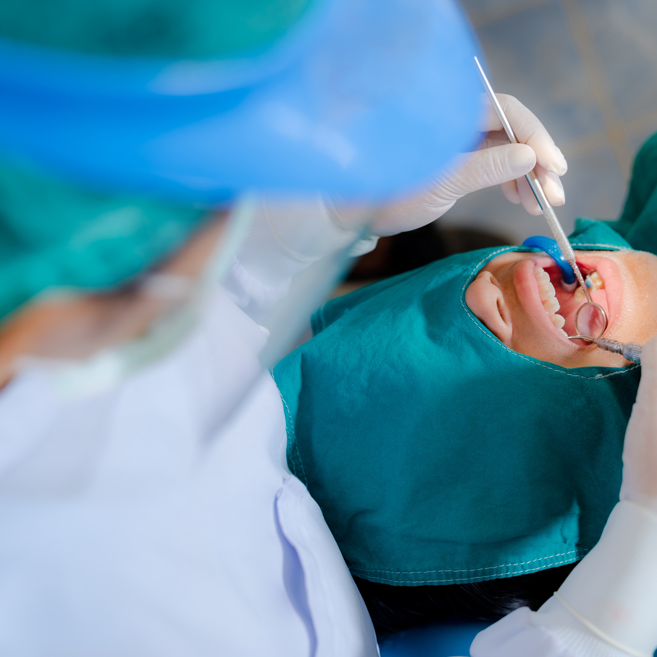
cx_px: 447
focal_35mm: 62
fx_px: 1331
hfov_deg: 27.5
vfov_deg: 27.7
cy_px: 326
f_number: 2.8
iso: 100
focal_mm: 48
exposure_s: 1/250
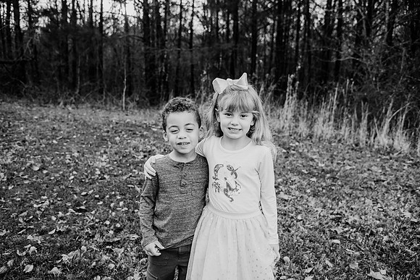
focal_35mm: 32
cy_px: 140
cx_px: 210
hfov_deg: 58.7
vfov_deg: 41.1
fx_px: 373
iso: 800
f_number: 4
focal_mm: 32
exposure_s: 1/800
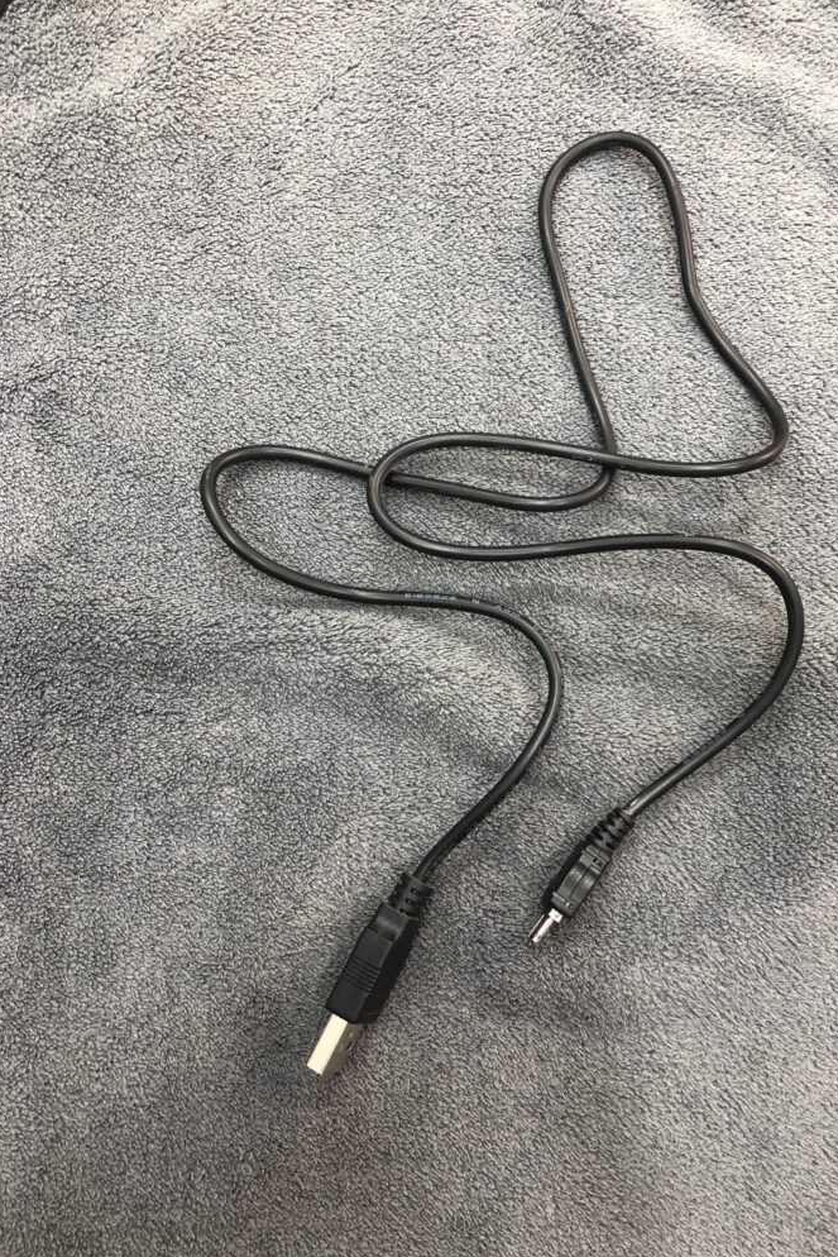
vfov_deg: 61.9
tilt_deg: -81.6
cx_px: 459
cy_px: 644
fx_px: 1047
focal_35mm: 30
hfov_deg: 43.6
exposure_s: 1/33
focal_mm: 4
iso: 40
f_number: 1.8
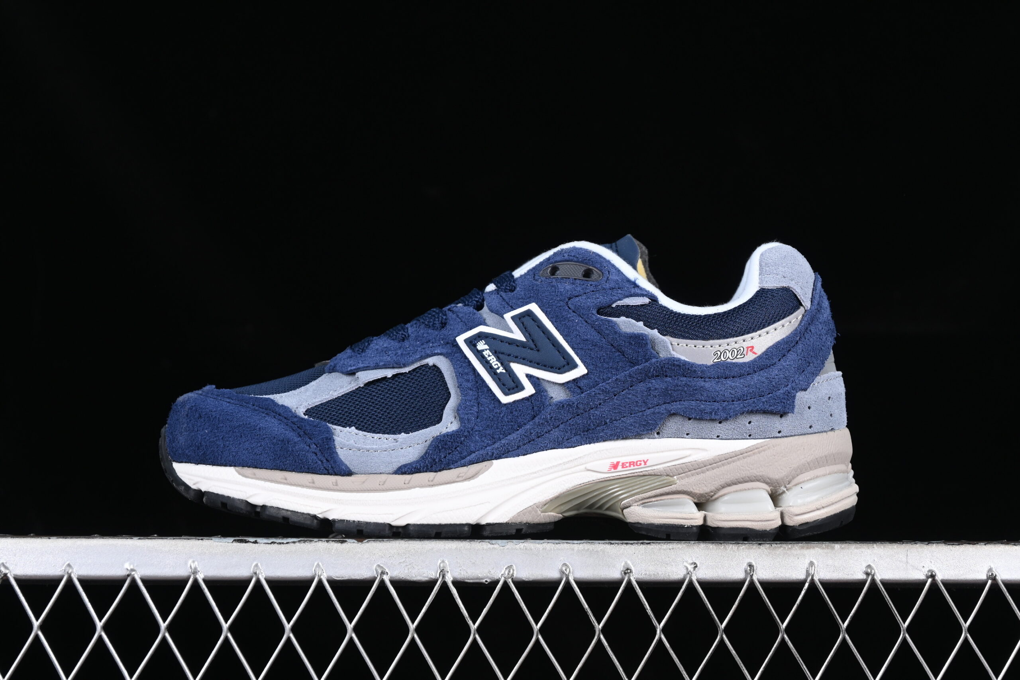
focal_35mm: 75
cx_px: 510
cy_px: 340
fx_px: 2125
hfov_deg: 27.0
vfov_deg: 18.2
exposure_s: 1/60
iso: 160
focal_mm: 50
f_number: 6.3
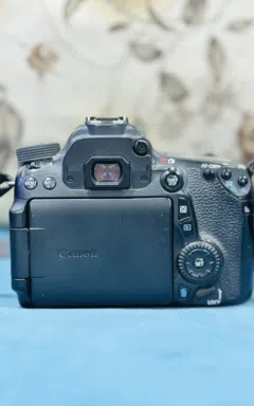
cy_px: 210
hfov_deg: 24.4
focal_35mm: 53
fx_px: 587
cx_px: 138
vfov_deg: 38.2
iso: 640
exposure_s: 1/33
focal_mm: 6.86
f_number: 1.78
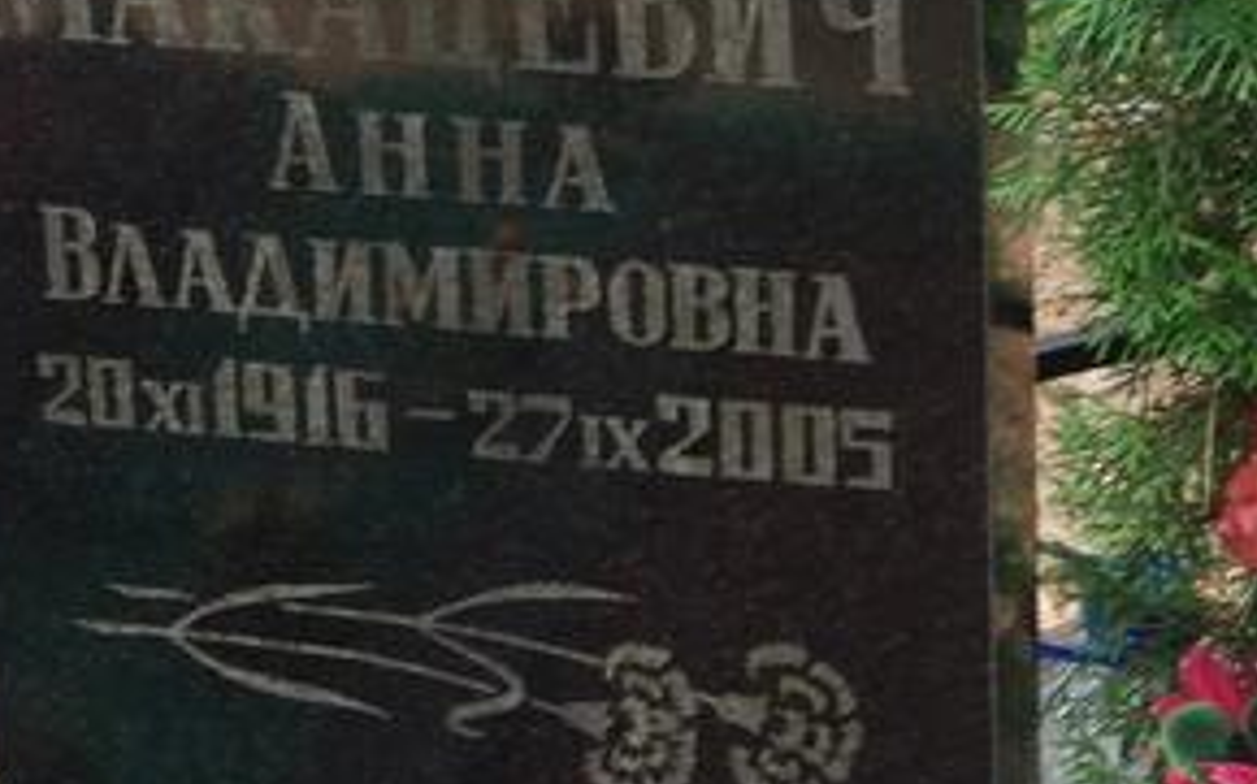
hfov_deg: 18.3
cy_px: 195
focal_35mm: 114
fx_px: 3904
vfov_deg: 11.4
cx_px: 438
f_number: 2.6
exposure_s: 1/60
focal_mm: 5.99
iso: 160
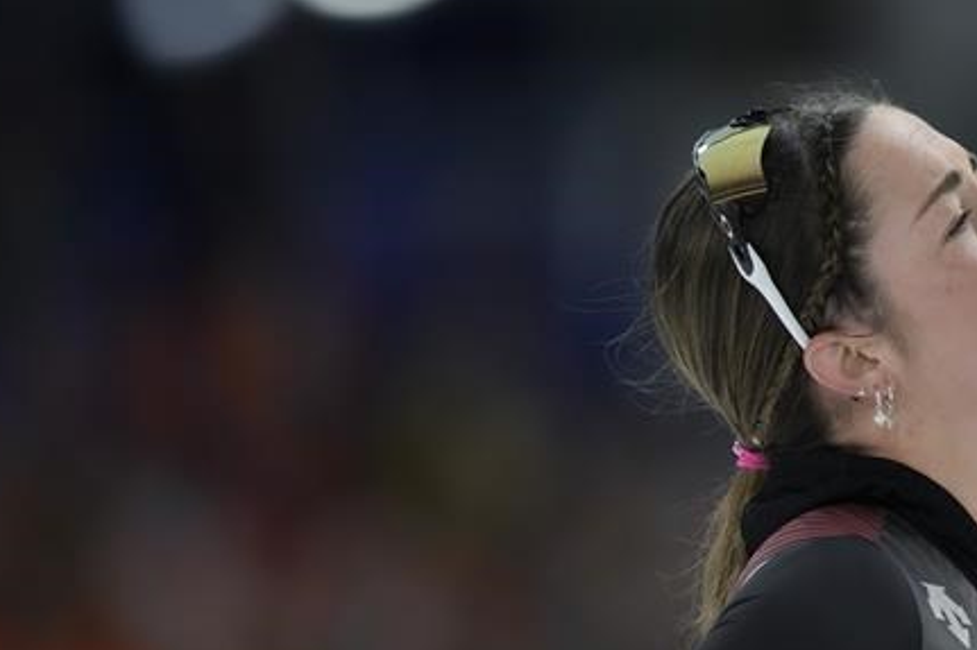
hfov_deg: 2.4
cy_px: 334
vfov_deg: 1.6
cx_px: 666
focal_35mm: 845
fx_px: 22922
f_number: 4
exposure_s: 1/1000
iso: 3200
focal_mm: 560
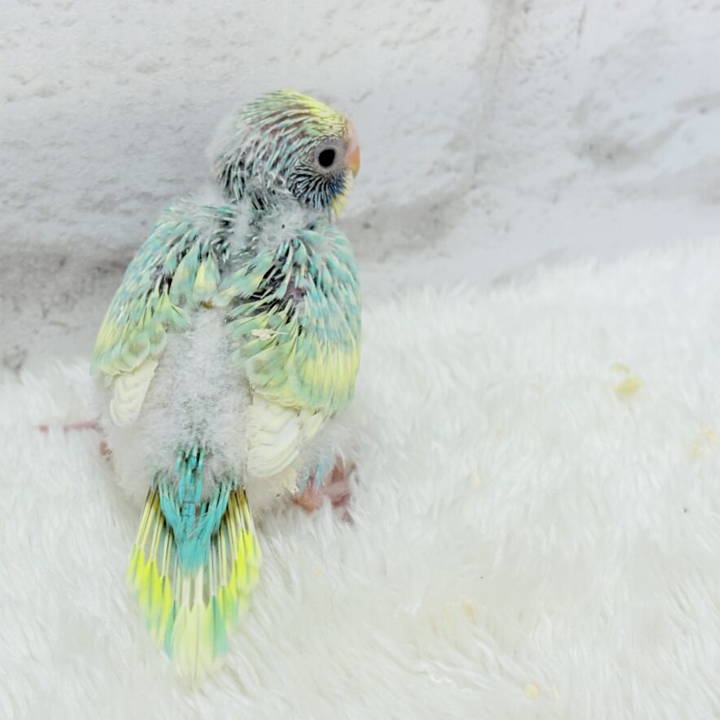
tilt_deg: -31.3
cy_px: 363
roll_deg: -0.7
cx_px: 241
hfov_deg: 27.6
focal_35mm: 62
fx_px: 1459
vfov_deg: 27.7
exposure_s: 1/100
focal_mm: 5.96
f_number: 1.6
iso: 80
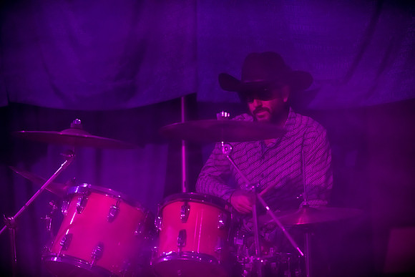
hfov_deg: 22.6
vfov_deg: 15.2
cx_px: 208
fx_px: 1038
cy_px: 138
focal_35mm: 90
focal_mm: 90
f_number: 2.8
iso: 4000
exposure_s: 1/250
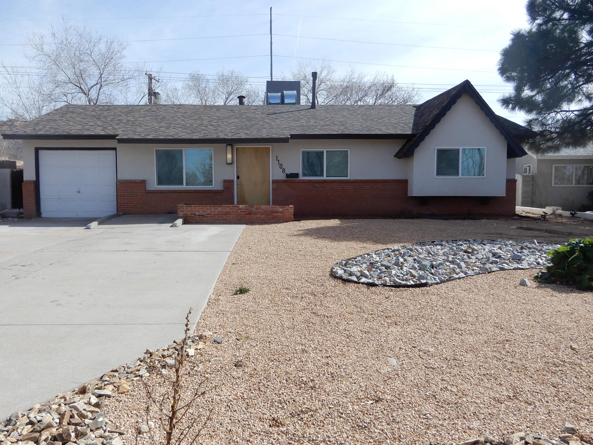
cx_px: 270
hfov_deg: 63.3
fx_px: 480
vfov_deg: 49.8
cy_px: 222
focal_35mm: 28
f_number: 3.4
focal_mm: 4.3
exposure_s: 1/800
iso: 80
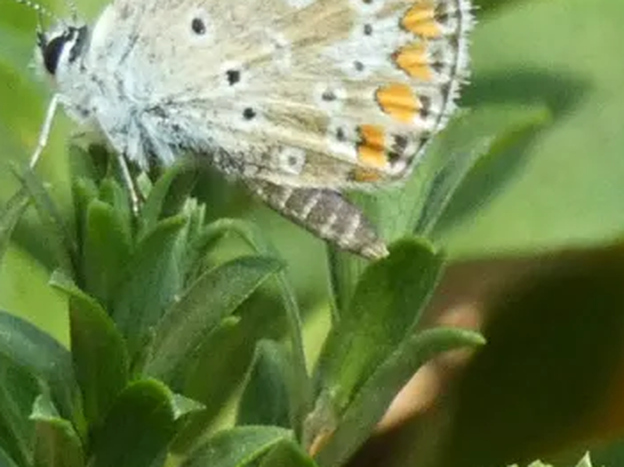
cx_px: 235
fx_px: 5262
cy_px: 82
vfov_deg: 5.1
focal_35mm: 292
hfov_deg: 6.8
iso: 500
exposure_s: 1/80
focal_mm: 28.8
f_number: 5.4
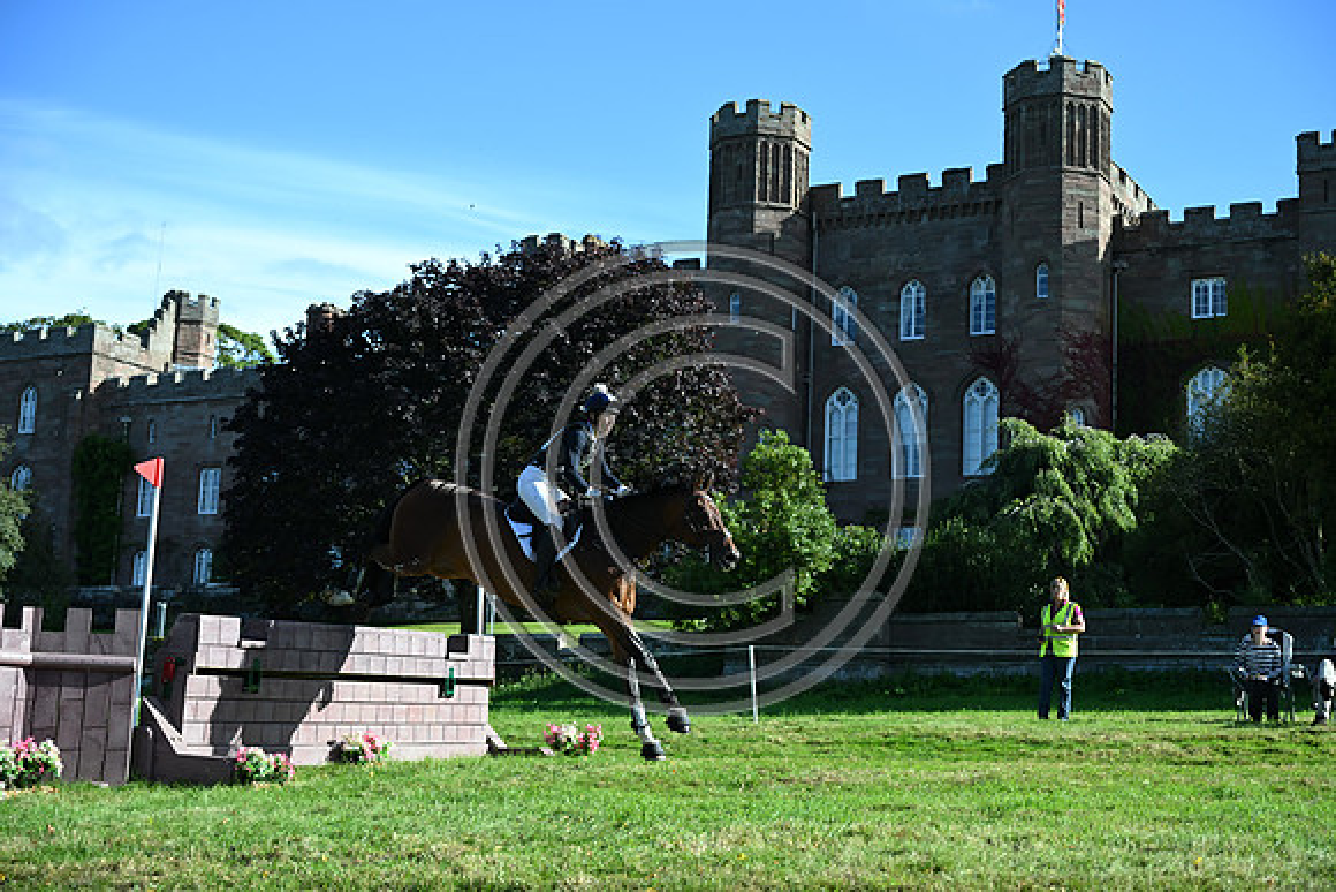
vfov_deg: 25.1
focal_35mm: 54
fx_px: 2004
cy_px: 446
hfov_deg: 36.9
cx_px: 668
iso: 250
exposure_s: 1/1250
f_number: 4
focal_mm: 54
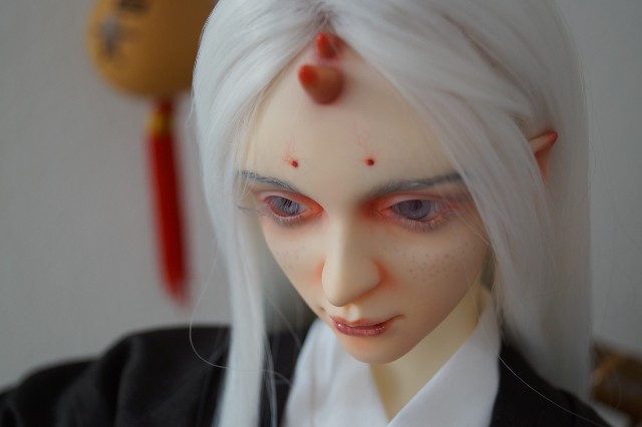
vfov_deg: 25.7
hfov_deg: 37.9
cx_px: 321
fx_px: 936
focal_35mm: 52
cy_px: 214
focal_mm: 35
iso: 500
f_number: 5
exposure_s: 1/160
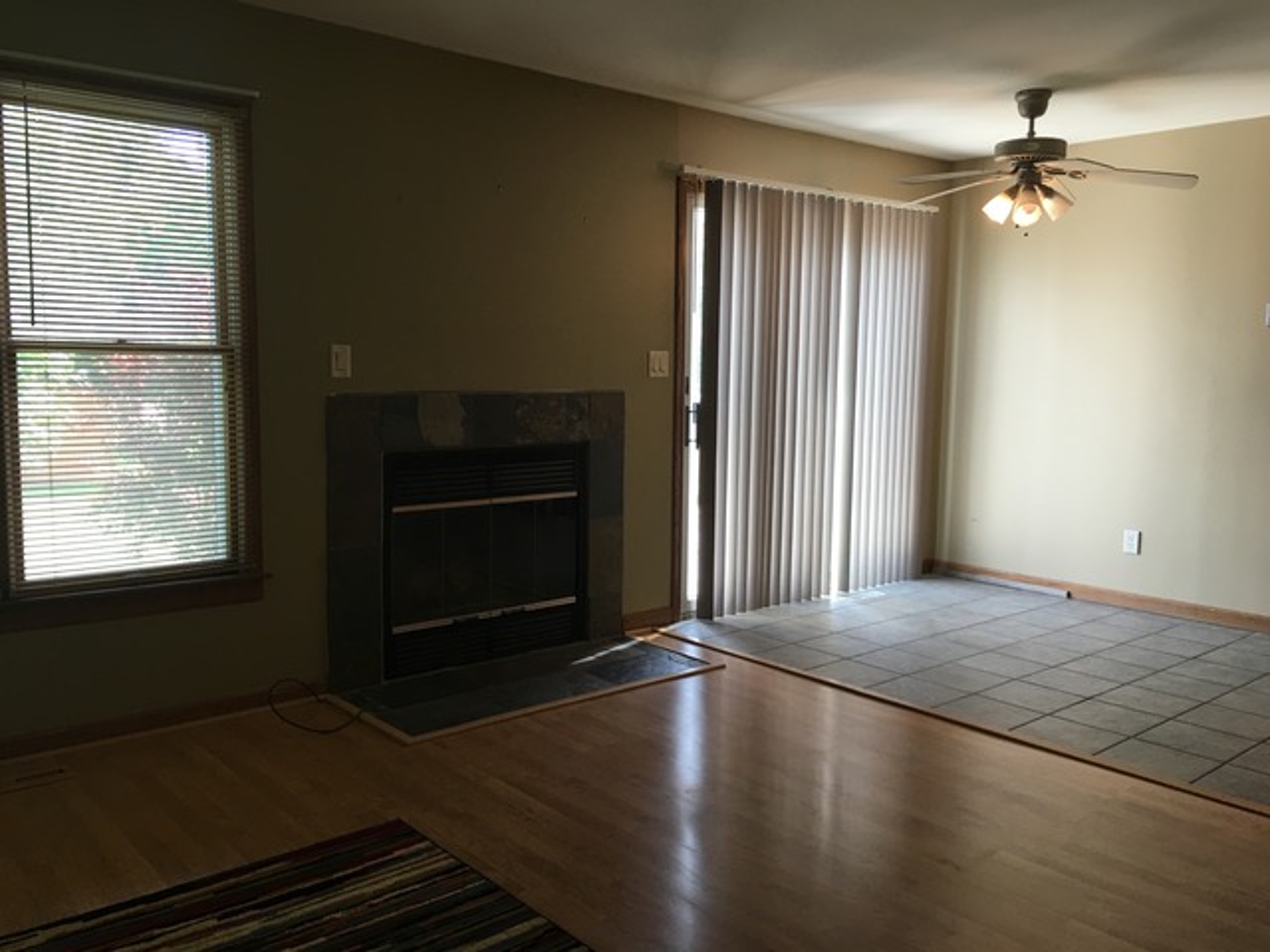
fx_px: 1064
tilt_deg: -5.1
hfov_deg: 61.7
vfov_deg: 48.2
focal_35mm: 29
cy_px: 476
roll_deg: -1.6
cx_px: 635
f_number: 2.2
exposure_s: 1/30
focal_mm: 4.15
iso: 25
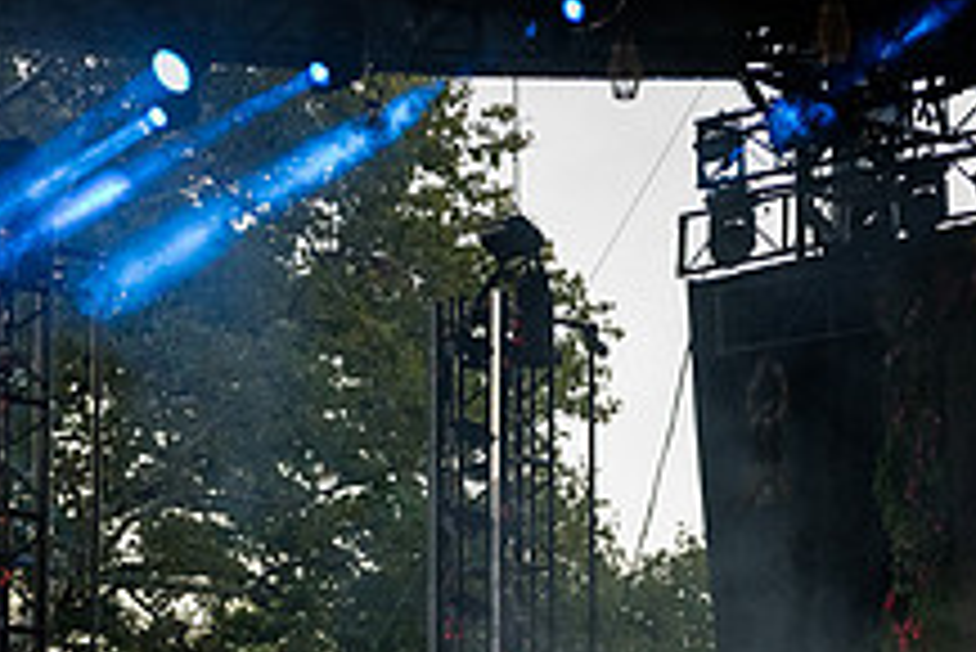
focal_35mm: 155
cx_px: 765
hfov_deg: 13.2
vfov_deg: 8.7
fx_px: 4205
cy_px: 861
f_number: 4
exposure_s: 1/400
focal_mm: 58
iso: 3200
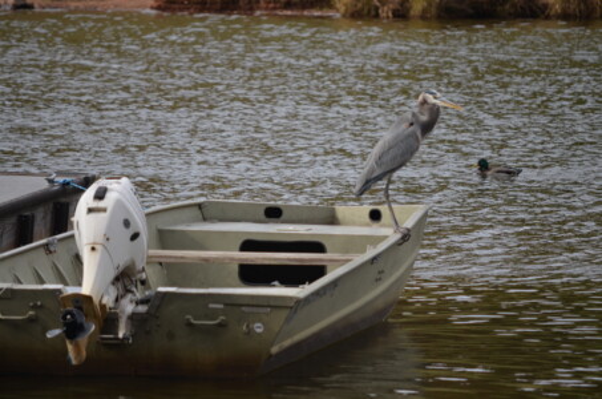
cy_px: 200
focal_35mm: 285
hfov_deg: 7.2
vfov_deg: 4.8
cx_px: 301
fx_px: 4756
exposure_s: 1/500
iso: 200
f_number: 5.6
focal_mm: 190
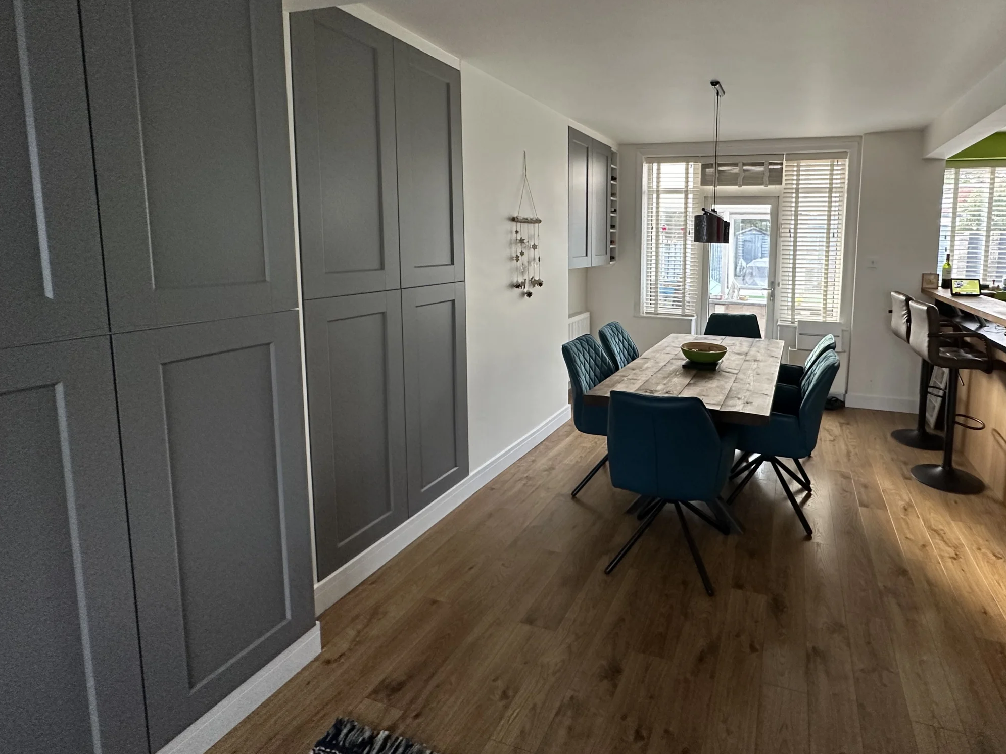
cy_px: 294
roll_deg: -0.5
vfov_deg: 70.7
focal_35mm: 18
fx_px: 523
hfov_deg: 85.6
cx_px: 643
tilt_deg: -6.0
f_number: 2.2
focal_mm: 2.22
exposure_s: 1/83
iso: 320
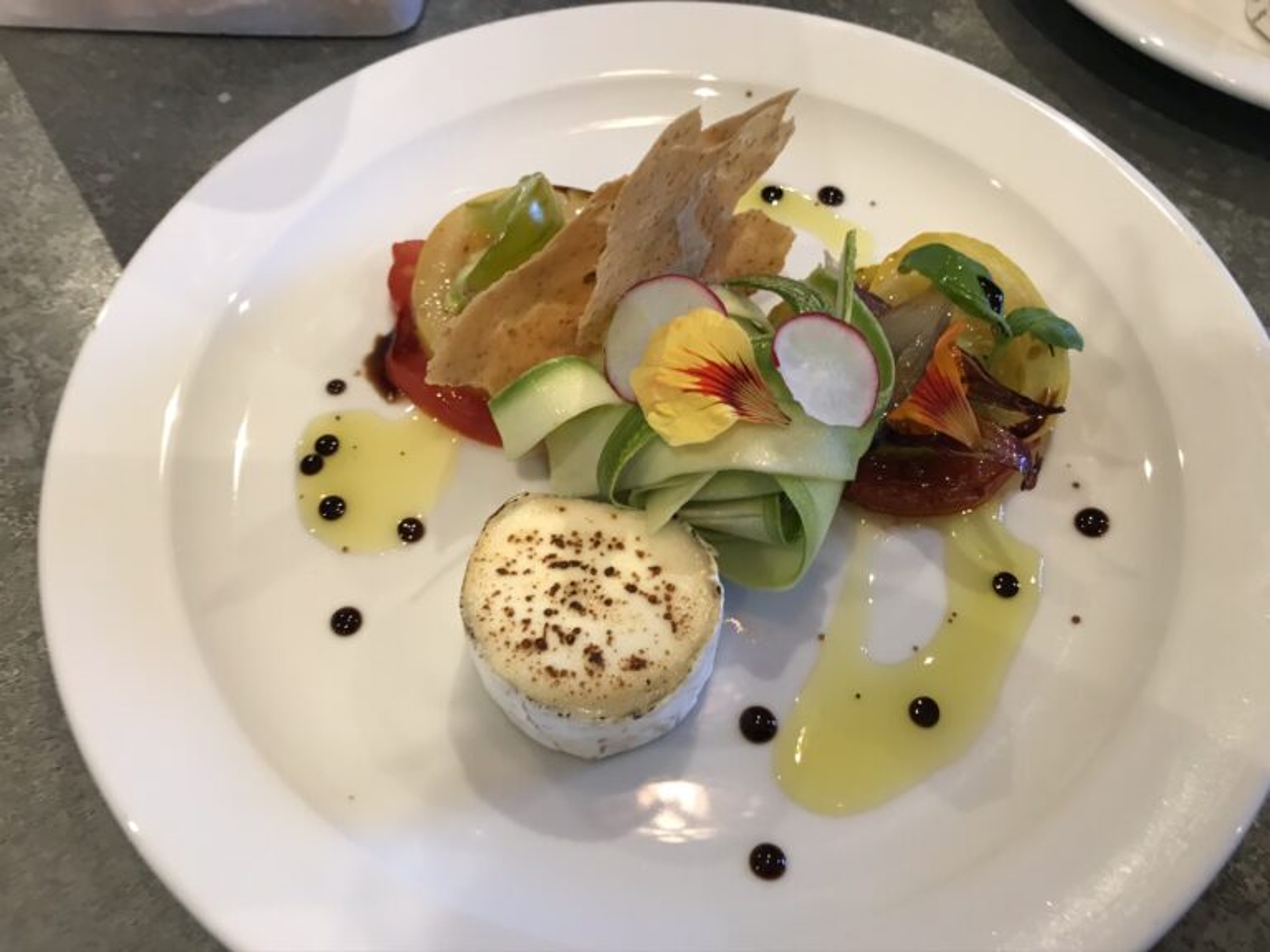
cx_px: 635
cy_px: 476
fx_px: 1027
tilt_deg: -61.0
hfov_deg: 63.4
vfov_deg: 49.7
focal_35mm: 28
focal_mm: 3.99
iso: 40
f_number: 1.8
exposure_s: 1/20
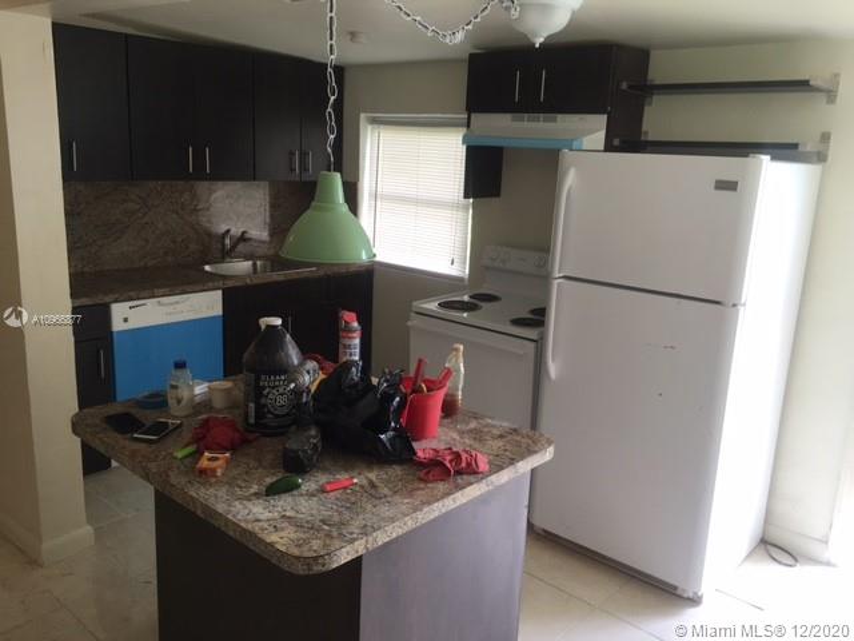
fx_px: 715
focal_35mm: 29
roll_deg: -3.4
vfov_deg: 48.2
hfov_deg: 61.7
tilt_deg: -13.0
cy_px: 320
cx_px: 427
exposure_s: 1/40
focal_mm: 4.15
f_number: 2.2
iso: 25
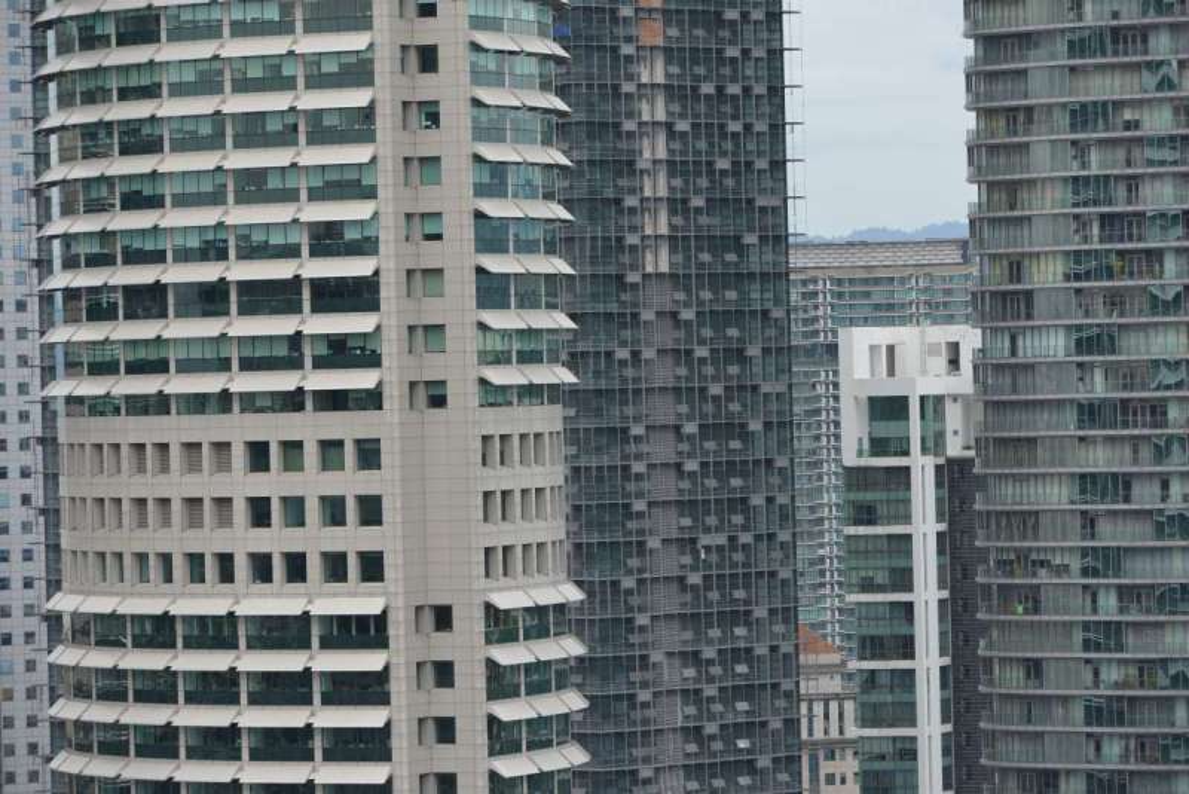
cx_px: 594
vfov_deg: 6.9
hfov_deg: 10.3
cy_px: 397
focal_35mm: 200
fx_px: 6608
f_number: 7.1
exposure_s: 1/200
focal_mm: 200
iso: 100
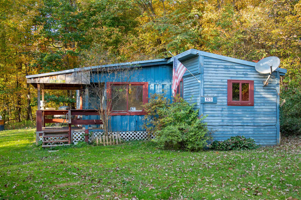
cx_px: 150
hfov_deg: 48.5
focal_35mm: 40
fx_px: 334
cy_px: 100
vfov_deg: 33.4
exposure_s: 1/40
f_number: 10
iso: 100
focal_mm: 40
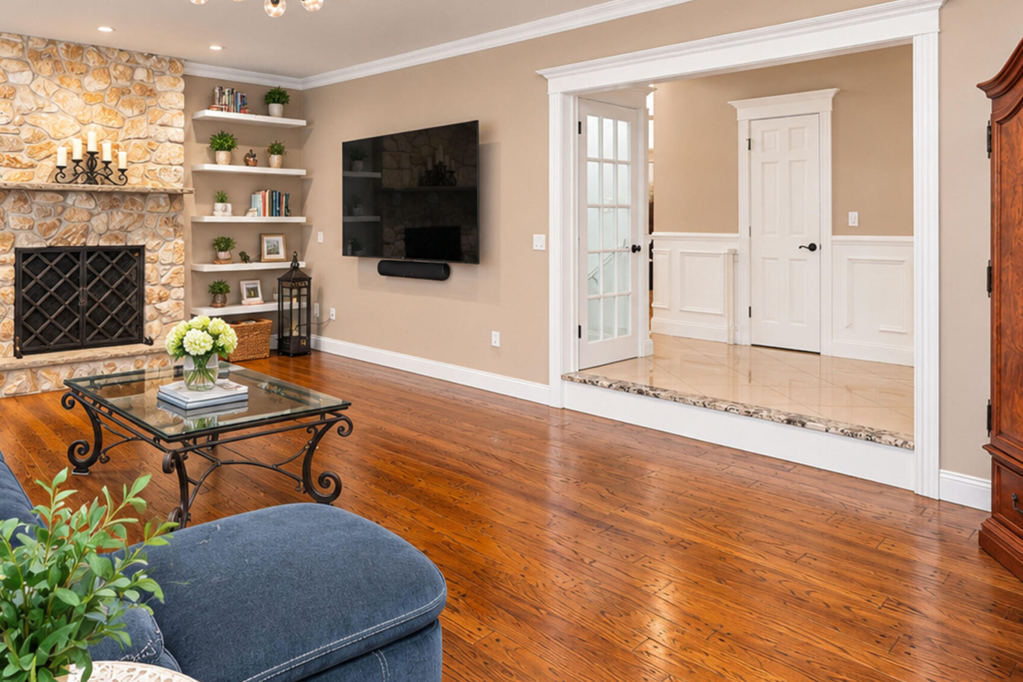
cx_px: 390
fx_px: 682
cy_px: 251
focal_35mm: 24
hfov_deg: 72.6
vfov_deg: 52.5
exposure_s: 1/13
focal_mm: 16
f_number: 4
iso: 64
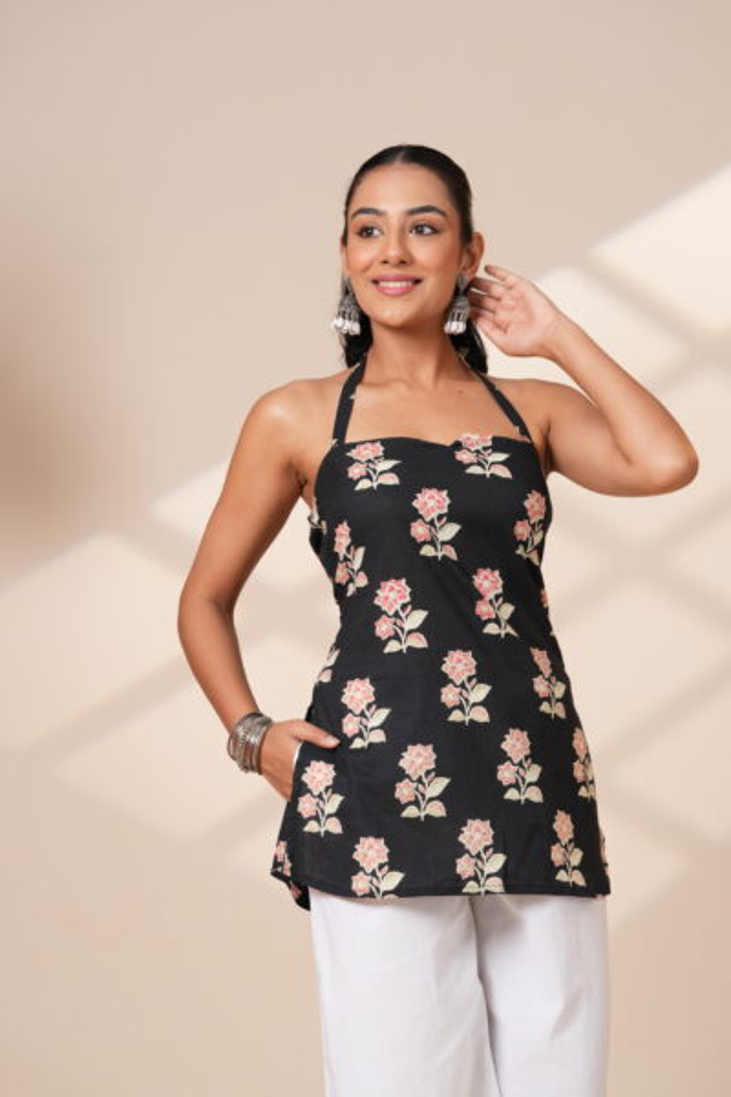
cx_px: 366
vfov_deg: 15.8
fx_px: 3959
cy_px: 548
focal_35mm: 130
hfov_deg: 10.5
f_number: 5.6
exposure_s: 1/160
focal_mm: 130
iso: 640
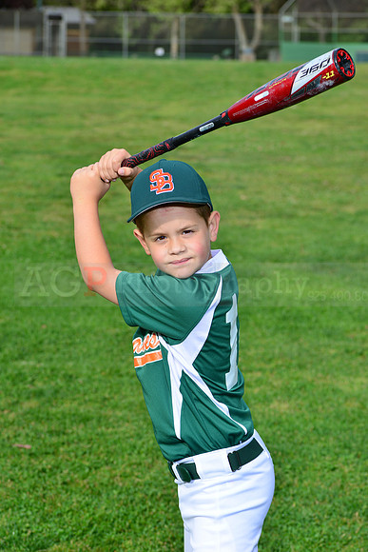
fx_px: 1777
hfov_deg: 11.8
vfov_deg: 17.6
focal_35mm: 116
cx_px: 184
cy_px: 276
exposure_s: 1/200
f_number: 10
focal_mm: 116
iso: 200
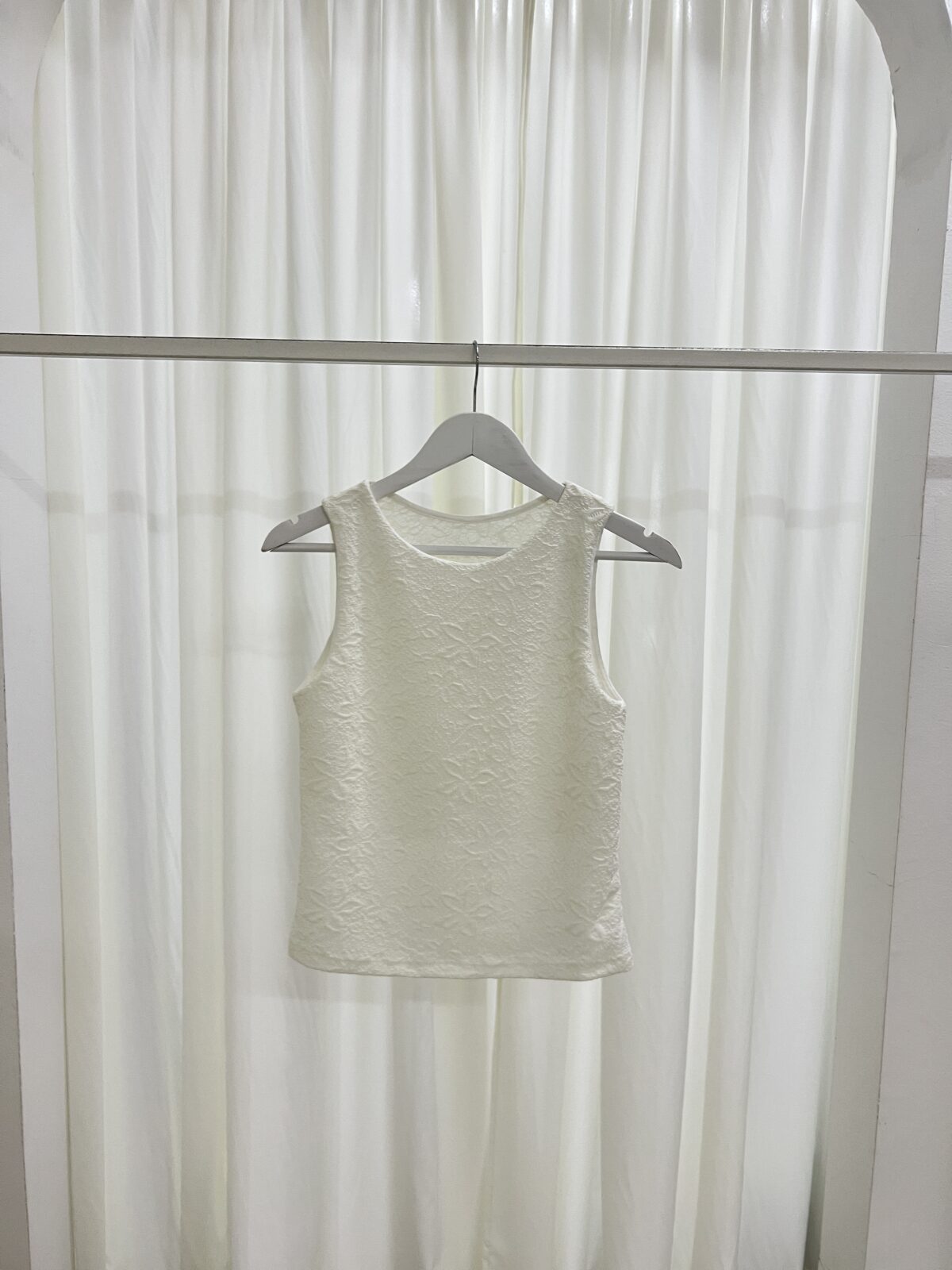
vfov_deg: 67.3
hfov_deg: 53.1
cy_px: 635
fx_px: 953
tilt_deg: -6.4
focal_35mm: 26
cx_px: 476
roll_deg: -0.4
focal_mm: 5.7
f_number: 1.5
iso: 80
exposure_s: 1/50
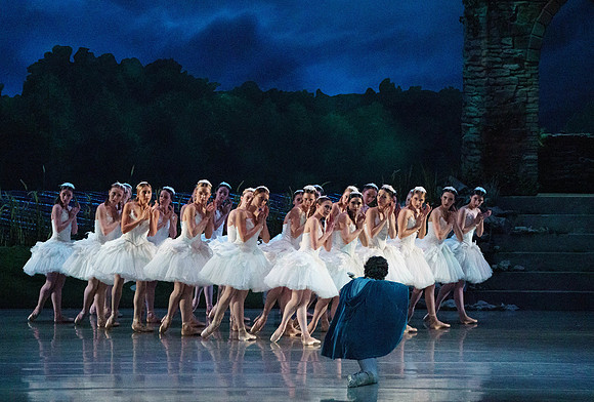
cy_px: 210
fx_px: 3752
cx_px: 298
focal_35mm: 226
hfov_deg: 9.1
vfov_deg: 6.1
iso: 8000
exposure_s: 1/250
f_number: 5.6
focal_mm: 206
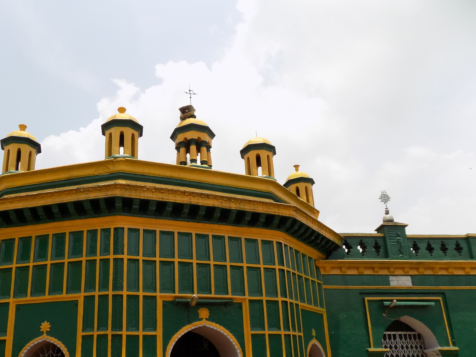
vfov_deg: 43.6
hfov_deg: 56.3
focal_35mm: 32
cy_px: 234
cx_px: 187
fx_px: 440
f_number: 3.1
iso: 80
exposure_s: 1/1250
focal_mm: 4
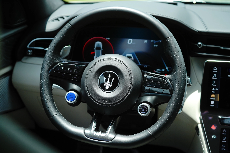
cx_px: 115
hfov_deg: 28.8
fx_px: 447
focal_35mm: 70
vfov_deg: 19.5
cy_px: 76
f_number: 4
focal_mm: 70
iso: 250
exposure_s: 1/400
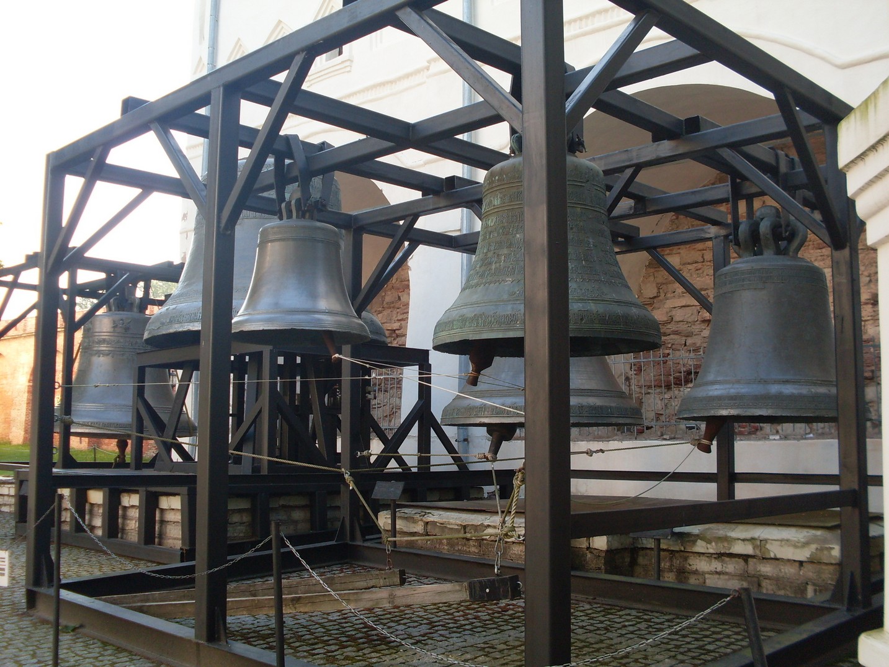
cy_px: 334
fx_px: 976
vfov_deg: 37.7
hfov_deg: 49.0
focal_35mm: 38
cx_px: 444
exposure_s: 1/125
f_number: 2.8
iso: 80
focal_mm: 6.3
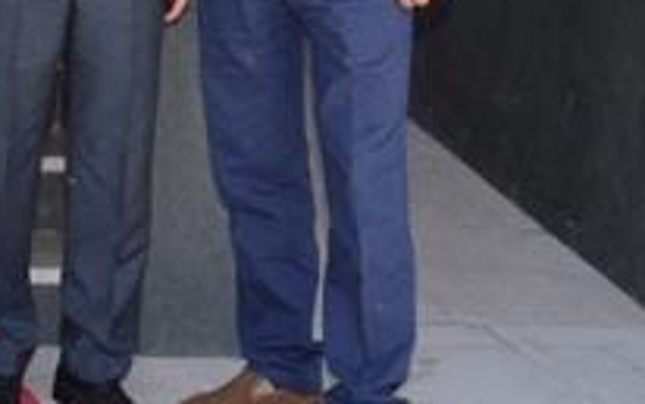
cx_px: -545
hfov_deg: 13.2
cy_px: -119
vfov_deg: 9.1
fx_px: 2497
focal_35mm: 142
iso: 2000
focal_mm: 24
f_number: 20
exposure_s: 1/250
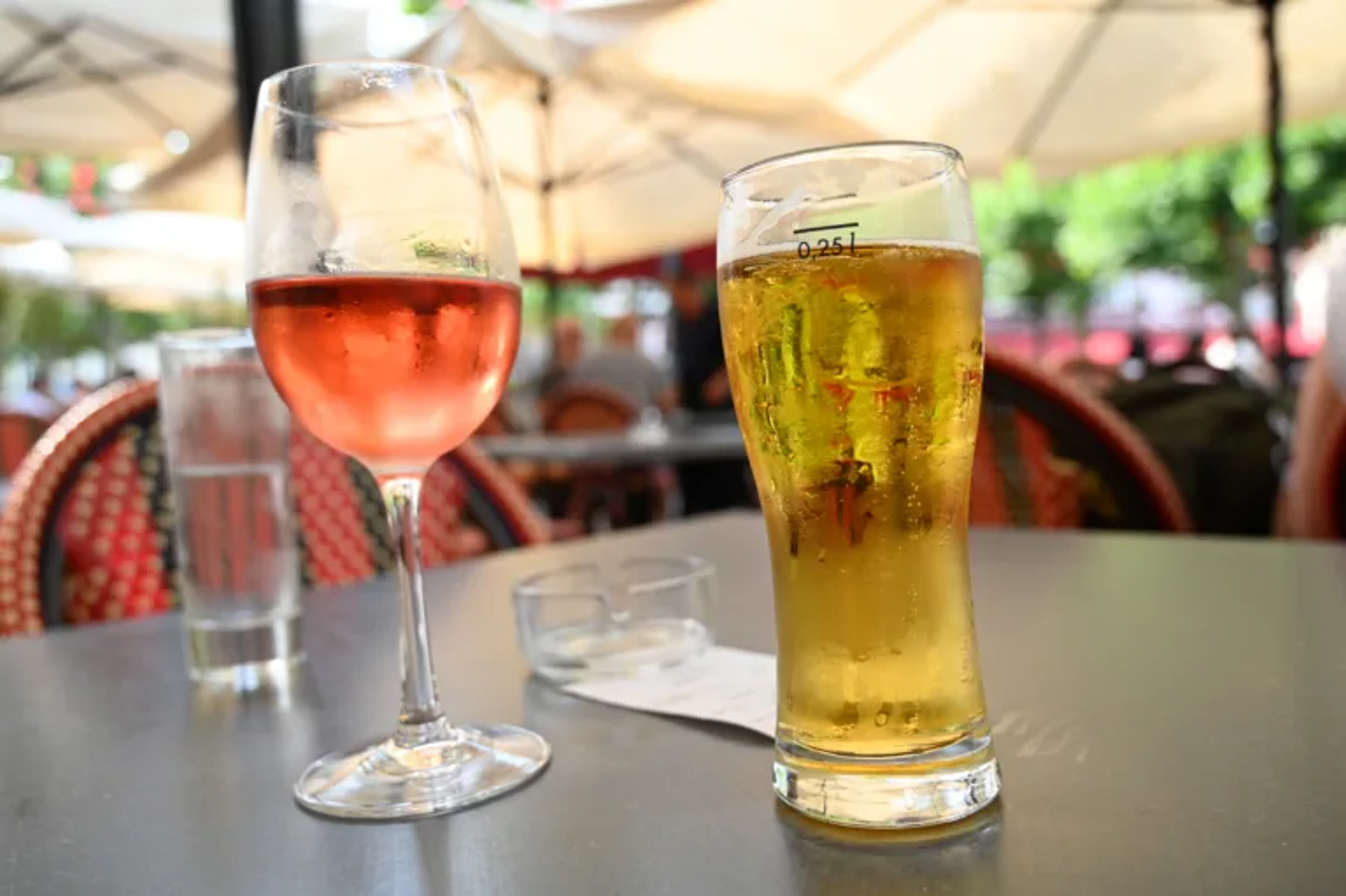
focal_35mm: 28
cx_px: 673
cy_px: 448
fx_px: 1065
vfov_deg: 45.6
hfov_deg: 64.6
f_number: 5
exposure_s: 1/100
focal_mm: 28.5
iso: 200
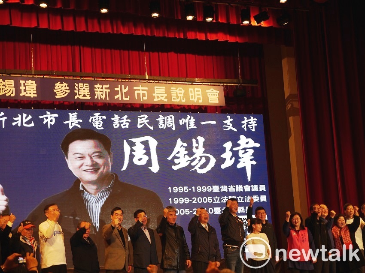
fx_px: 738
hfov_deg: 27.8
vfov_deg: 21.0
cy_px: 136
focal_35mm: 70
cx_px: 182
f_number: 2.8
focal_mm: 35
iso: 500
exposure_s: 1/80
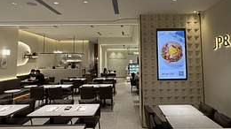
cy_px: 50
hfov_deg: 73.8
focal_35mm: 25
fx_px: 153
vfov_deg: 45.6
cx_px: 128
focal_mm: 2.22
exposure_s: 1/120
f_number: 2.2
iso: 200
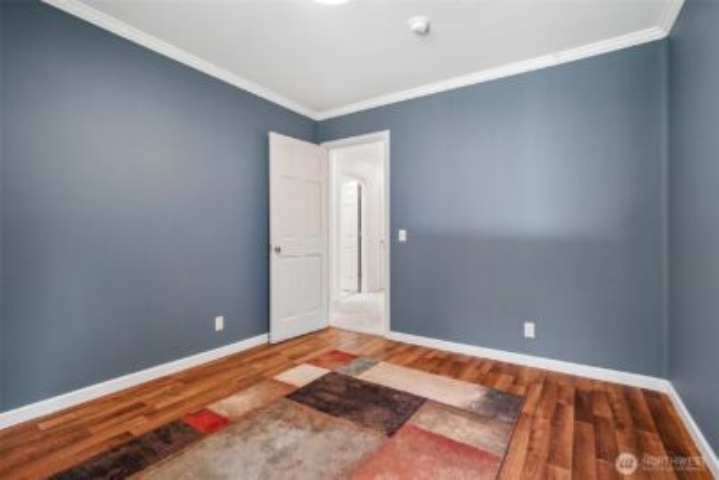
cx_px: 360
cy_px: 240
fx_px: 320
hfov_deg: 96.7
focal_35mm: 16
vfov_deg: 73.8
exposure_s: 1/15
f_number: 8
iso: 1600
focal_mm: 16
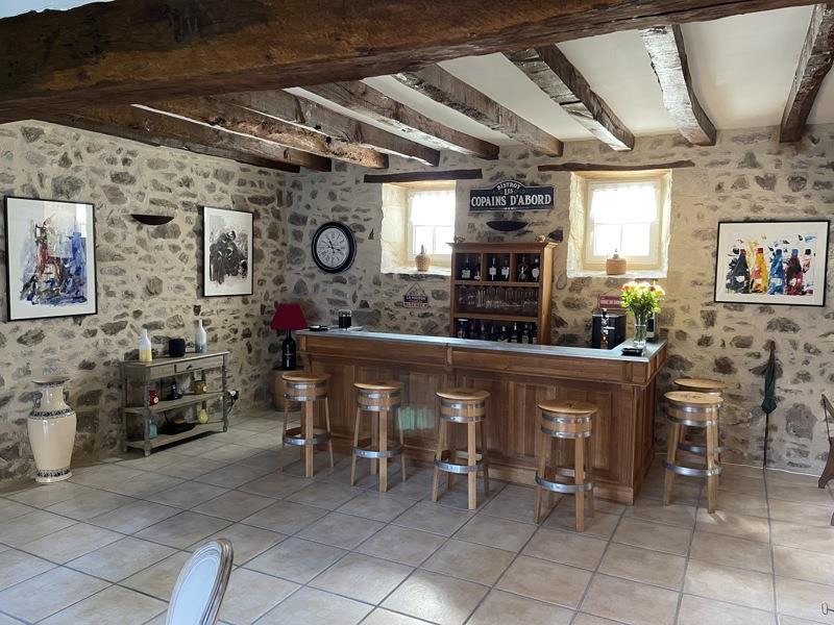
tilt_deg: -4.6
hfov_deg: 67.3
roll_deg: -0.7
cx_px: 417
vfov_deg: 53.1
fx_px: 626
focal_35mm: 26
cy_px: 312
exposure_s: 1/60
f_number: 1.6
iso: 400
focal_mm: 5.1
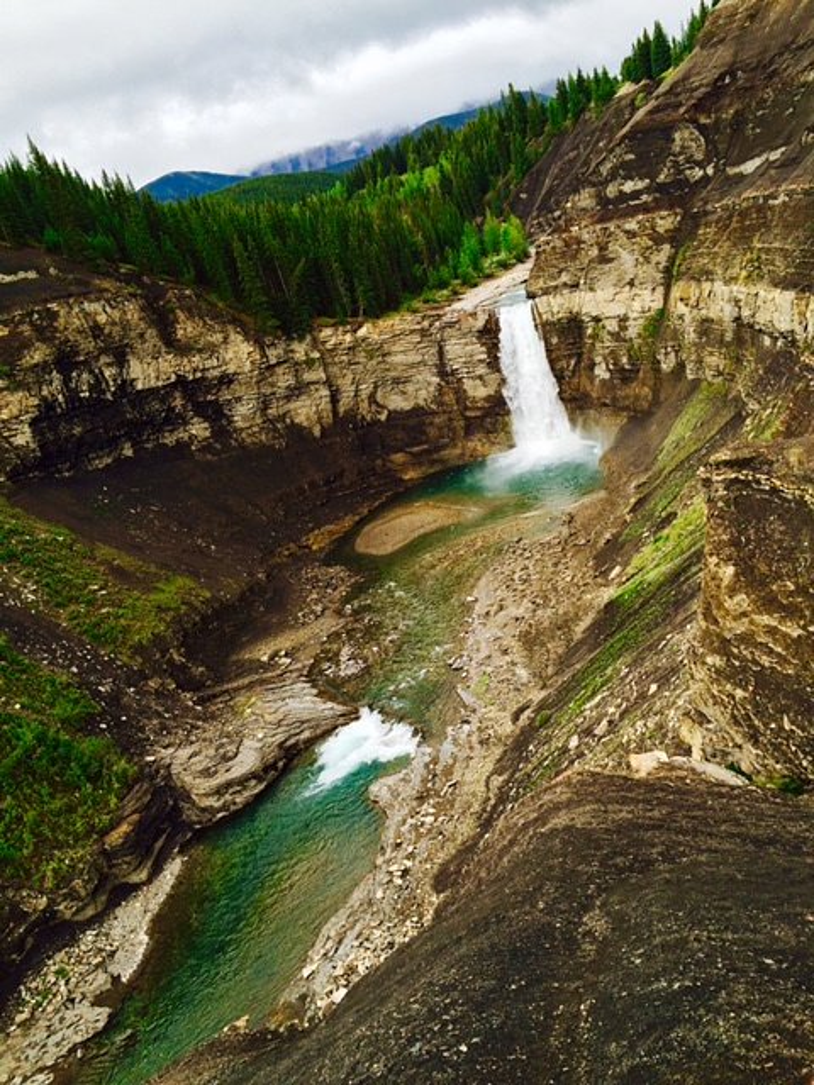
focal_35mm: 29
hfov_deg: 48.2
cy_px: 542
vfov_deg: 61.7
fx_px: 909
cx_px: 407
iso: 40
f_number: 2.2
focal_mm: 4.15
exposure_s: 1/120
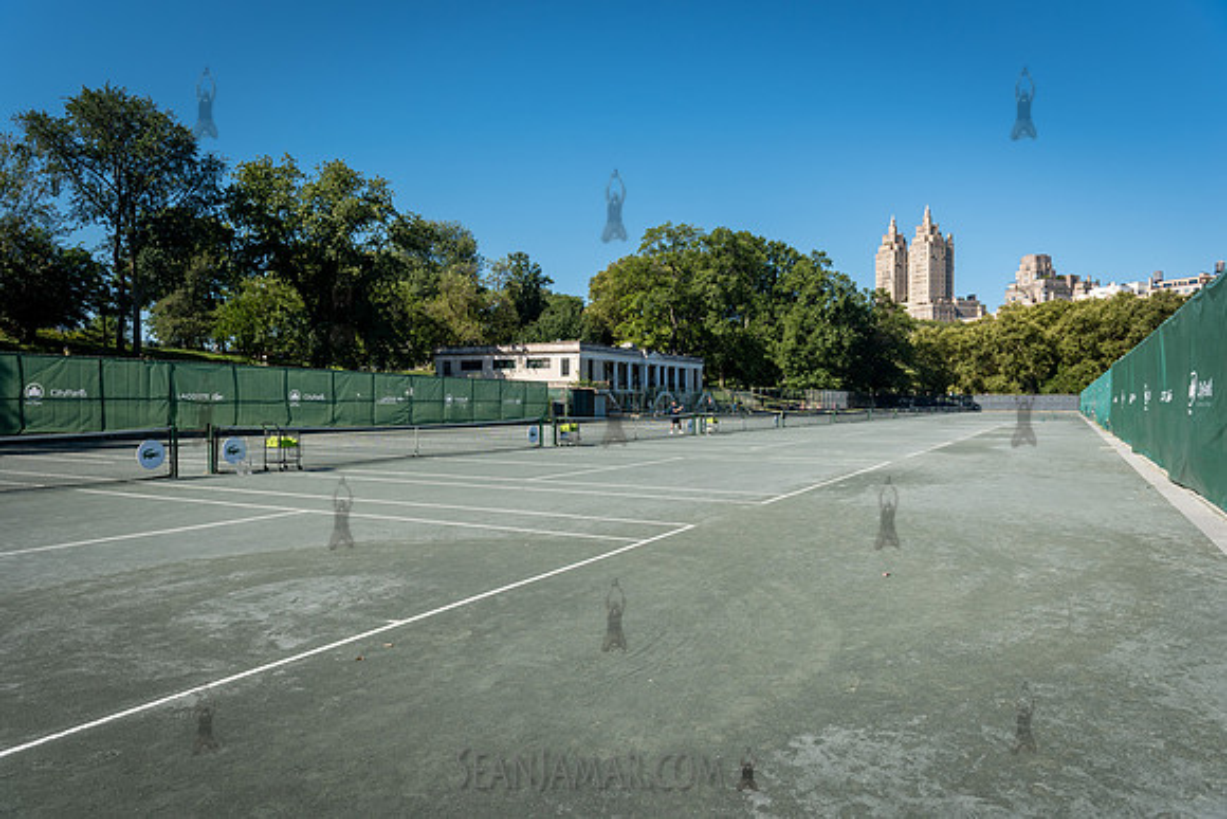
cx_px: 614
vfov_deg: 52.2
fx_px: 835
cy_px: 410
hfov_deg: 72.6
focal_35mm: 25
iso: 200
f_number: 4
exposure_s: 1/1600
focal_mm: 24
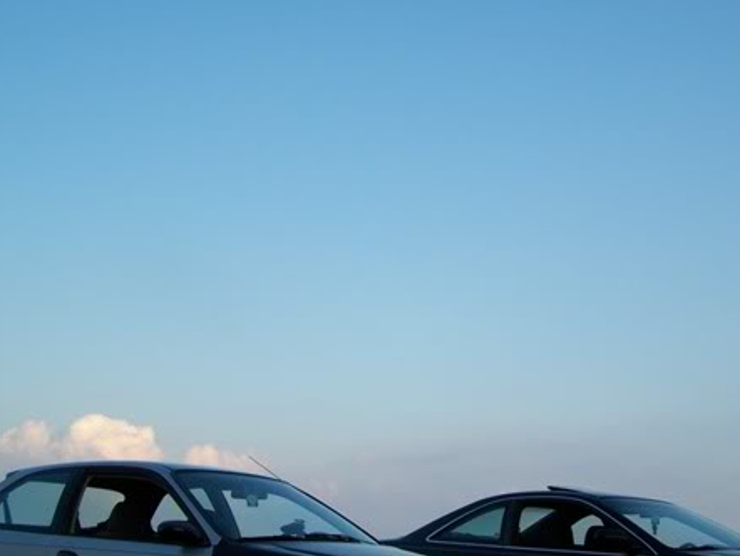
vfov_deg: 26.5
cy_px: 332
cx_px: 432
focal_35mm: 55
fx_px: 1176
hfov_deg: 34.8
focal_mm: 6.3
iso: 100
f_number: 2.8
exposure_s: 1/640
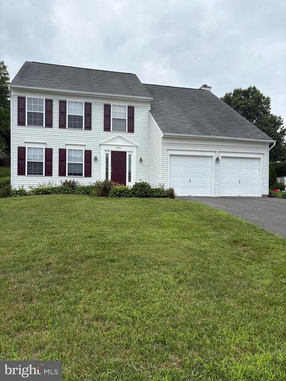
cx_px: 143
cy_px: 190
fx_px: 287
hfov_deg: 53.0
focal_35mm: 26
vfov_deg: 67.3
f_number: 1.6
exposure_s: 1/3623
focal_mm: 5.96
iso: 50
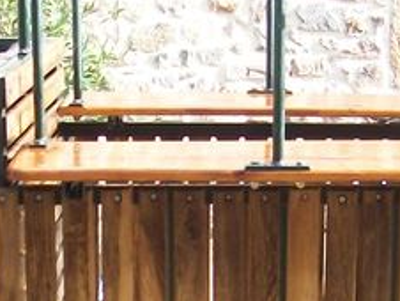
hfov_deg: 12.3
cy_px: 391
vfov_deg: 9.2
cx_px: 16
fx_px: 1839
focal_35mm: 159
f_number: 2.7
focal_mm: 6
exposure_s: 1/250
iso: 80
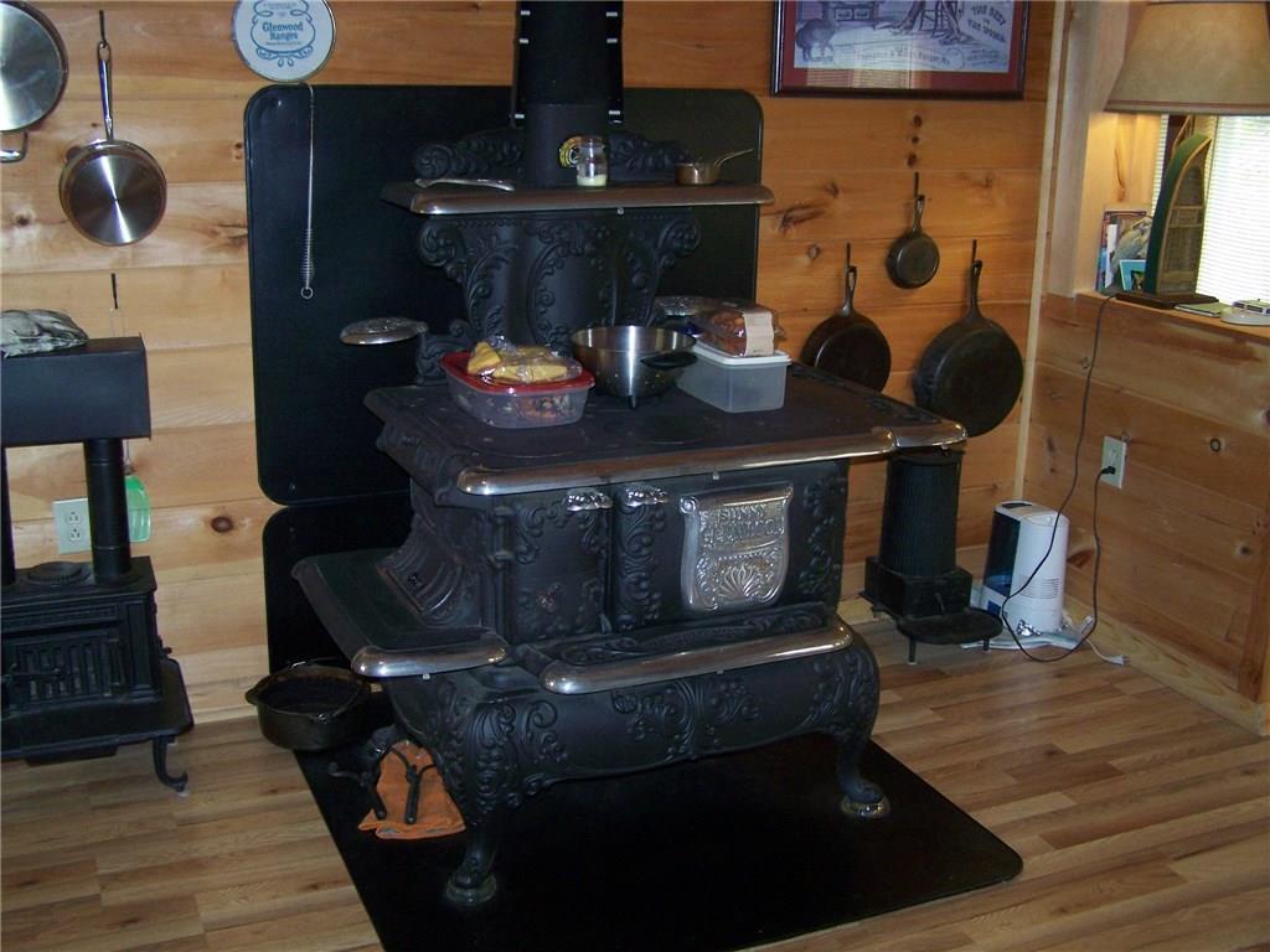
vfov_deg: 37.7
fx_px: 1394
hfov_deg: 49.0
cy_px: 476
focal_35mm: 38
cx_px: 635
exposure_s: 1/60
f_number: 2.8
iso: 160
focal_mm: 6.3
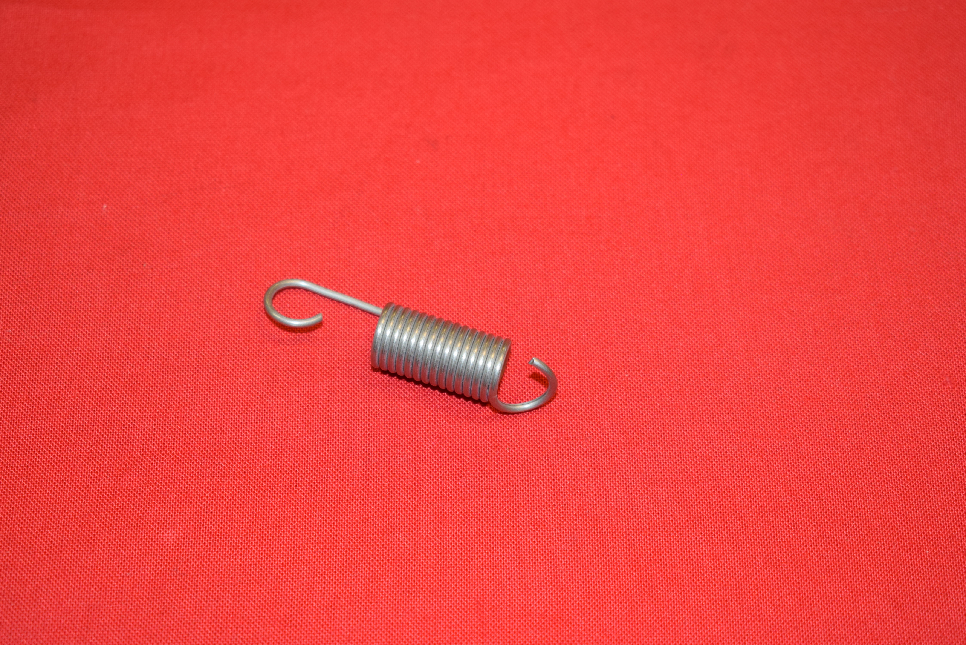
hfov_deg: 28.1
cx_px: 483
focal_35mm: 72
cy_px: 322
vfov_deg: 18.9
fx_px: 1932
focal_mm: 48
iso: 800
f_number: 5.3
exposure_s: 1/100
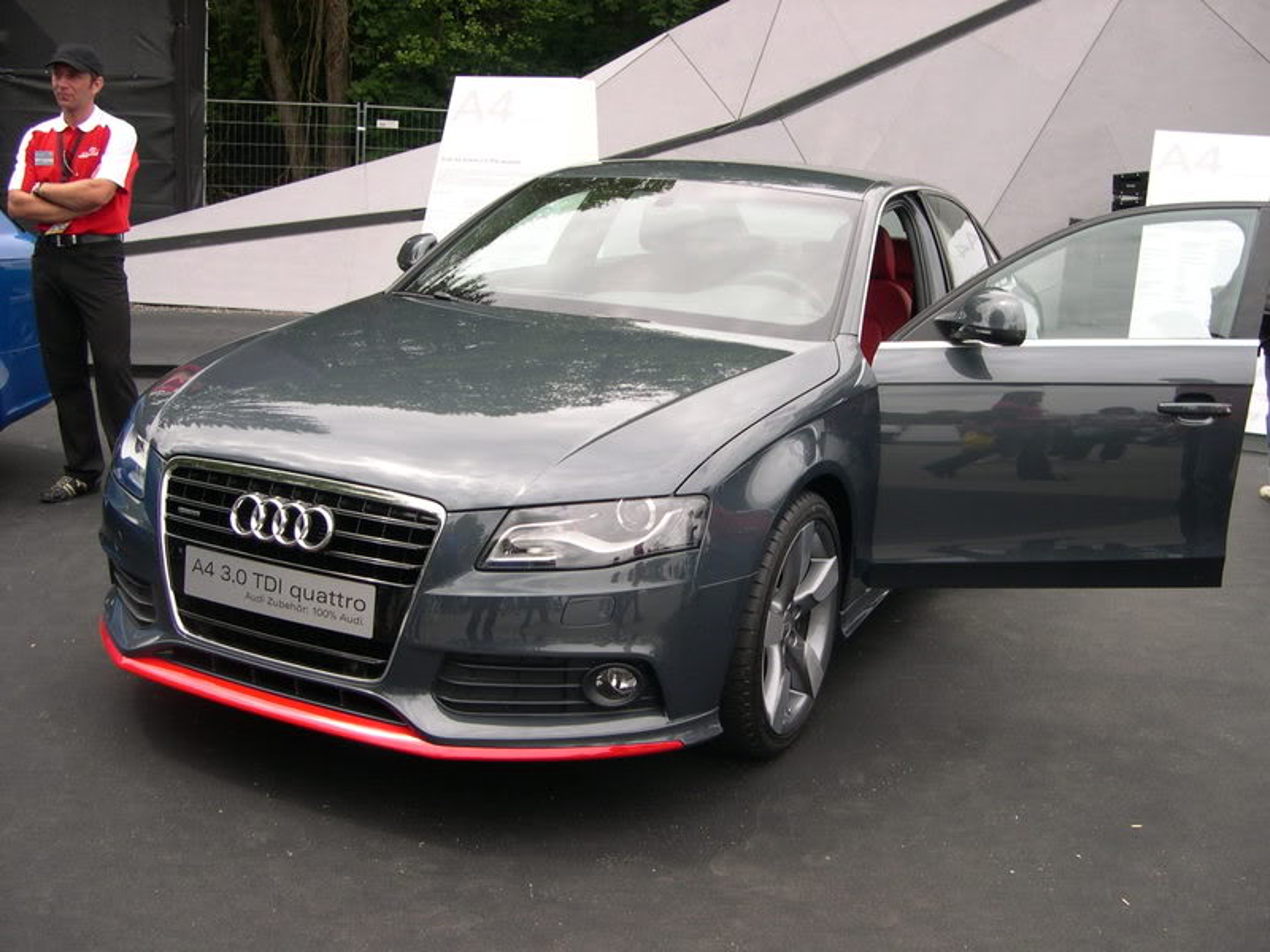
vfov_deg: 37.7
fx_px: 1394
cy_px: 476
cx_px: 635
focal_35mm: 38
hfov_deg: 49.0
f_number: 2.8
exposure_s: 1/472
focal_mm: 8
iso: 100
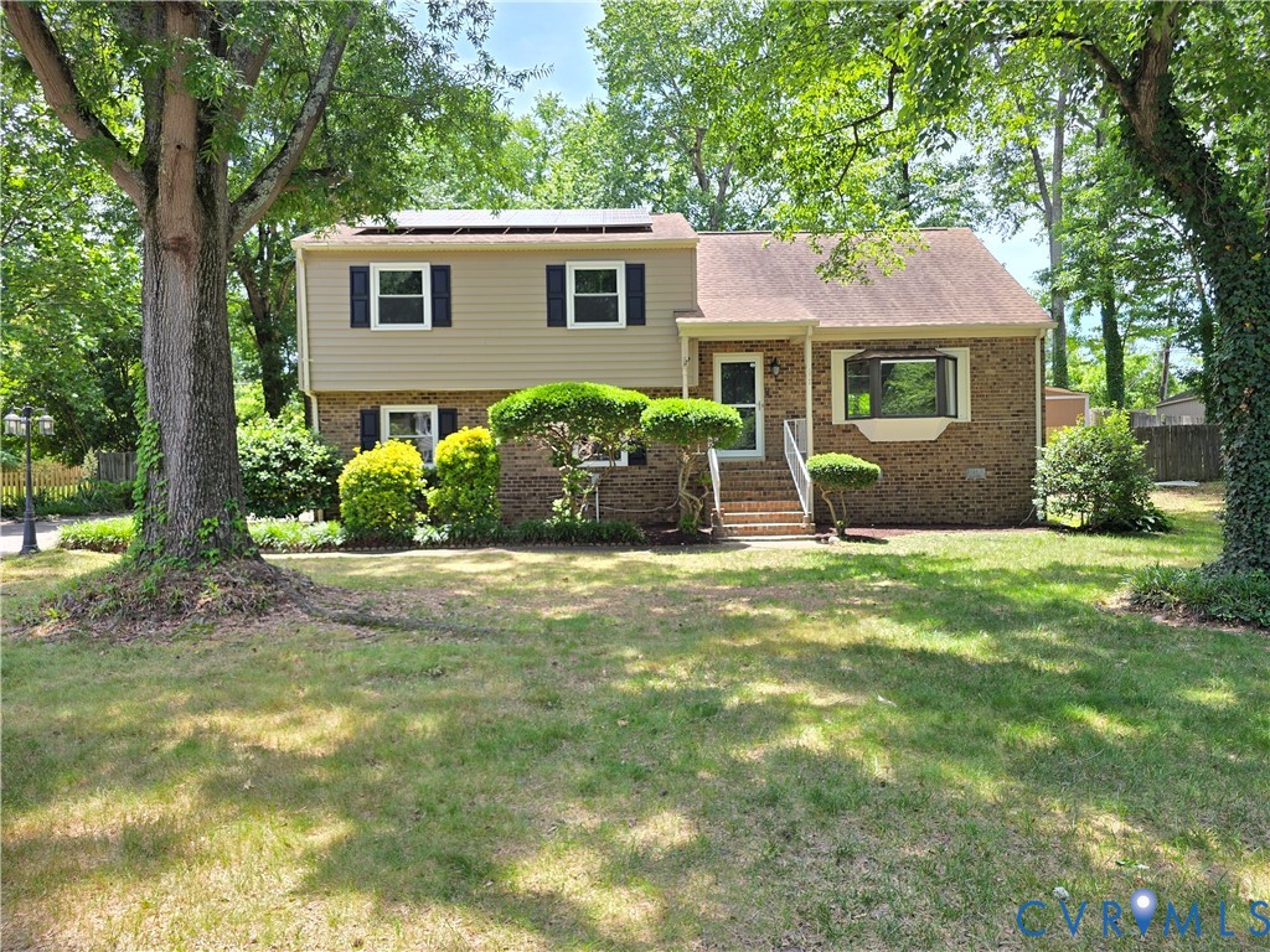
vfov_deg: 58.9
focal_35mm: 23
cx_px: 635
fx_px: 844
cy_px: 476
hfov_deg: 73.9
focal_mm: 6.3
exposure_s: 1/180
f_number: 1.7
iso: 16
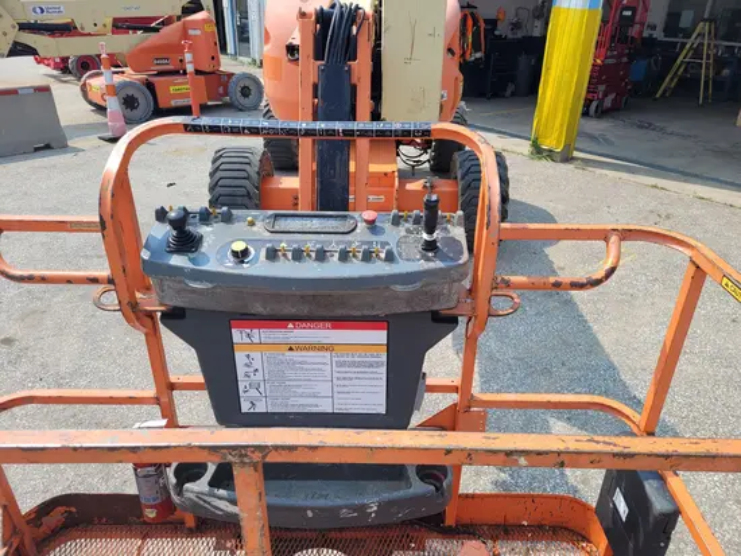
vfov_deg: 53.1
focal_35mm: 26
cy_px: 278
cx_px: 370
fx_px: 557
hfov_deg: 67.3
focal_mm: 5.4
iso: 40
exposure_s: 1/1834
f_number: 1.8
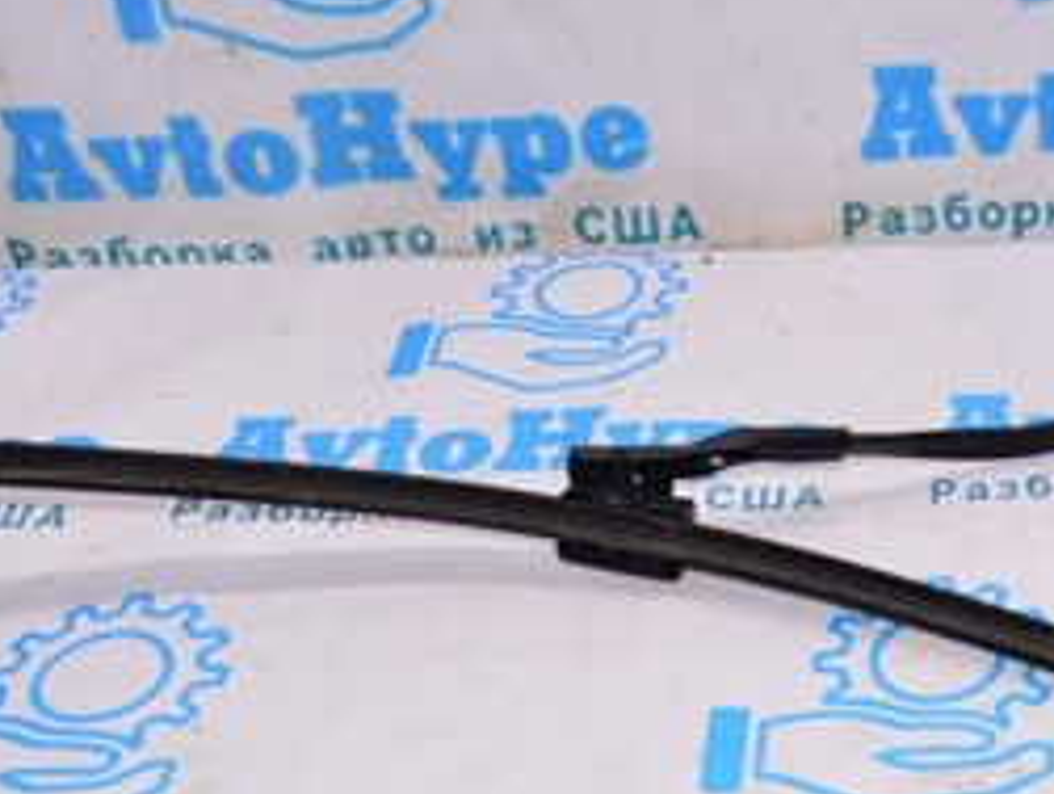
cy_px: 422
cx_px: 995
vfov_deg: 22.3
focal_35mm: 66
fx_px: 2012
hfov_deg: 28.0
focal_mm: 18
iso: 1600
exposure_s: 1/200
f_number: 8
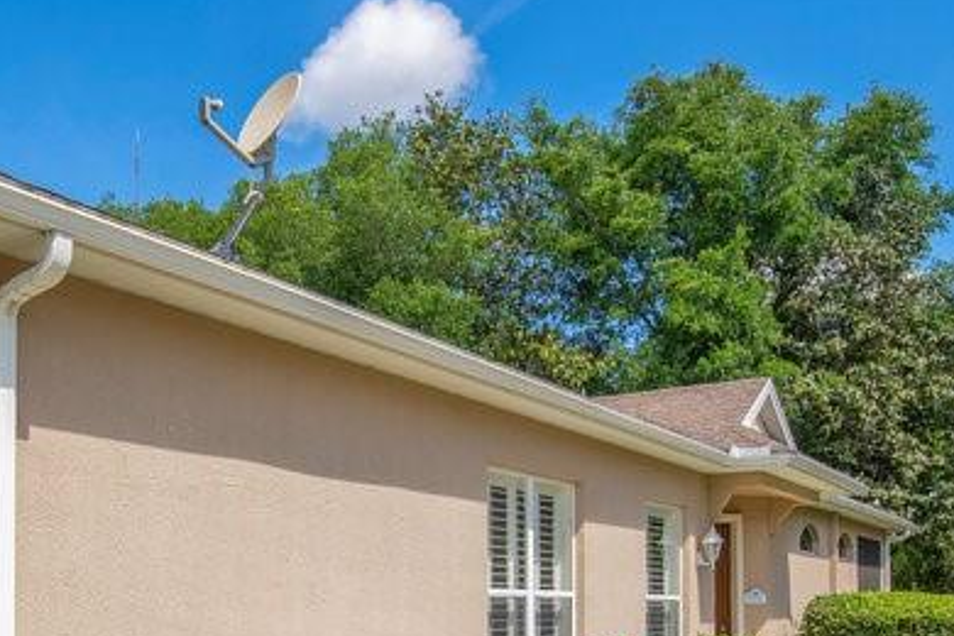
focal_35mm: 41
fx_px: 1086
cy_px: 645
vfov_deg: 30.2
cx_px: 237
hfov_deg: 45.7
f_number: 9
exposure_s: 1/125
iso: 100
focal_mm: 16
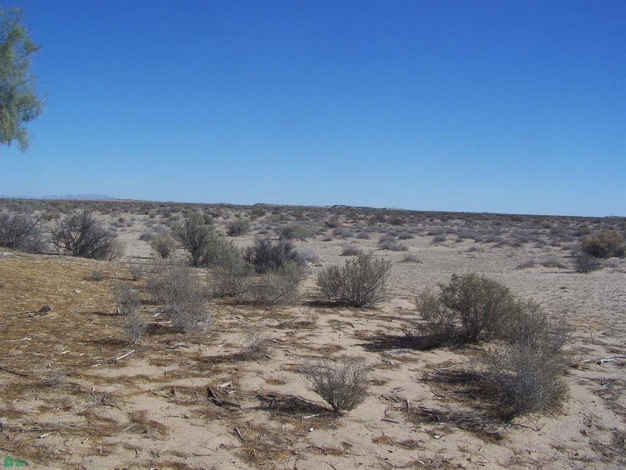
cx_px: 313
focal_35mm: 38
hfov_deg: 49.0
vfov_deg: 37.7
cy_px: 235
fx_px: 687
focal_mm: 6.3
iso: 64
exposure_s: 1/1000
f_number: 4
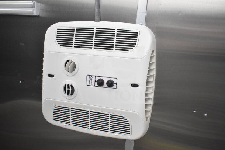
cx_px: 112
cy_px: 75
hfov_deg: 53.1
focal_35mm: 36
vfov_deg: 36.9
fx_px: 225
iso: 1800
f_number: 4
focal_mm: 24
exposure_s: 1/40
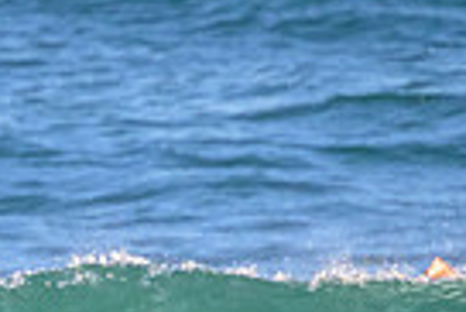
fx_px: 44058
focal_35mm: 3400
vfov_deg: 0.4
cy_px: 423
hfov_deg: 0.6
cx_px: -65
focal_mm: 800
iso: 2200
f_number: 11
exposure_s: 1/1600
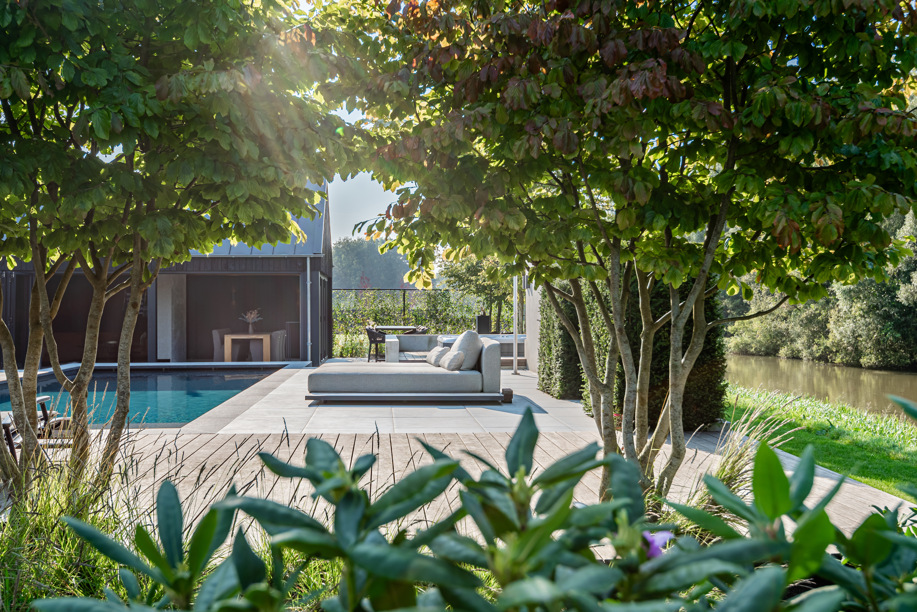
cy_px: 306
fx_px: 892
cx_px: 458
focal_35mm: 35
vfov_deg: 37.9
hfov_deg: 54.4
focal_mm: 35
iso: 100
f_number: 8
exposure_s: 1/1000
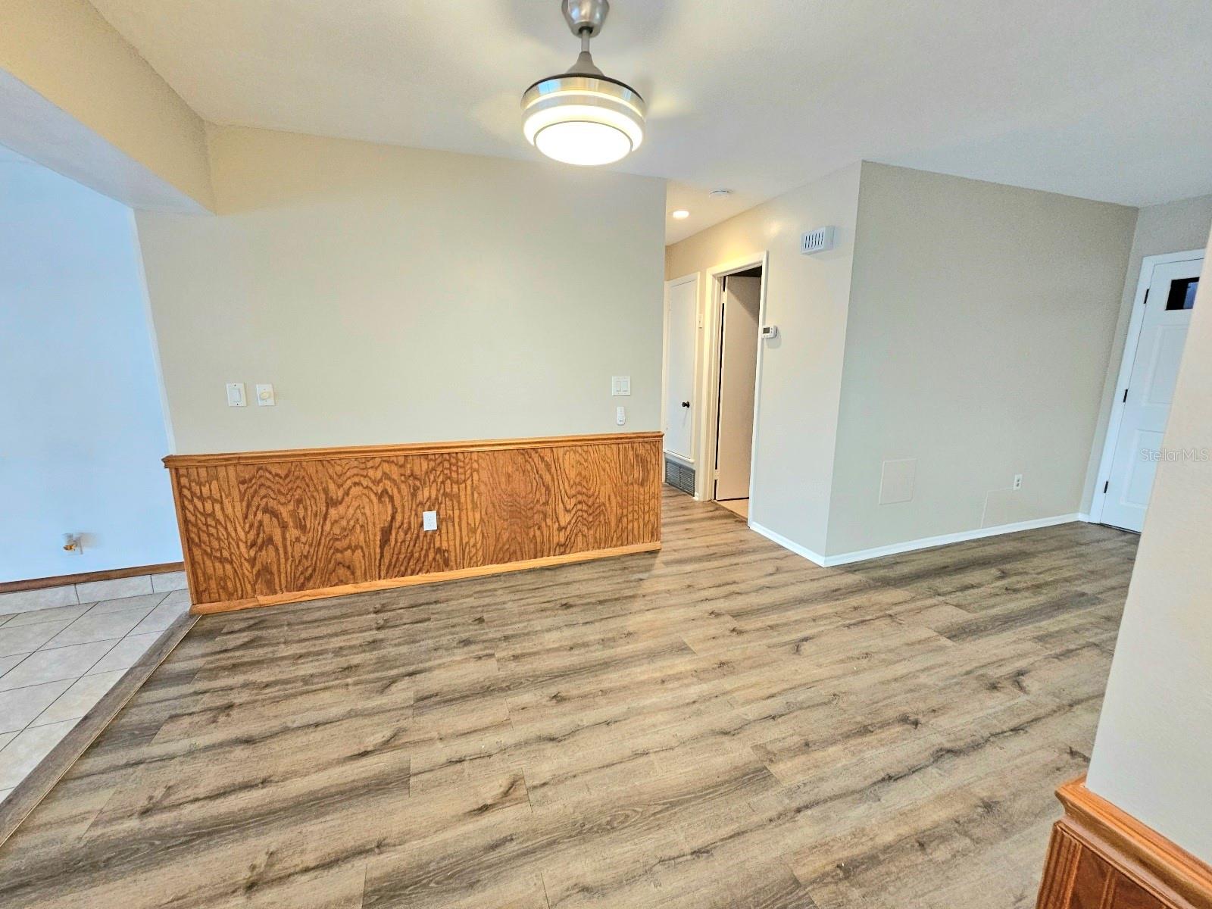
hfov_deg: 106.2
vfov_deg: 89.9
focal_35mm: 13
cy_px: 454
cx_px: 606
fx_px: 455
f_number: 2.2
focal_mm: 2.2
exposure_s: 1/40
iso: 400
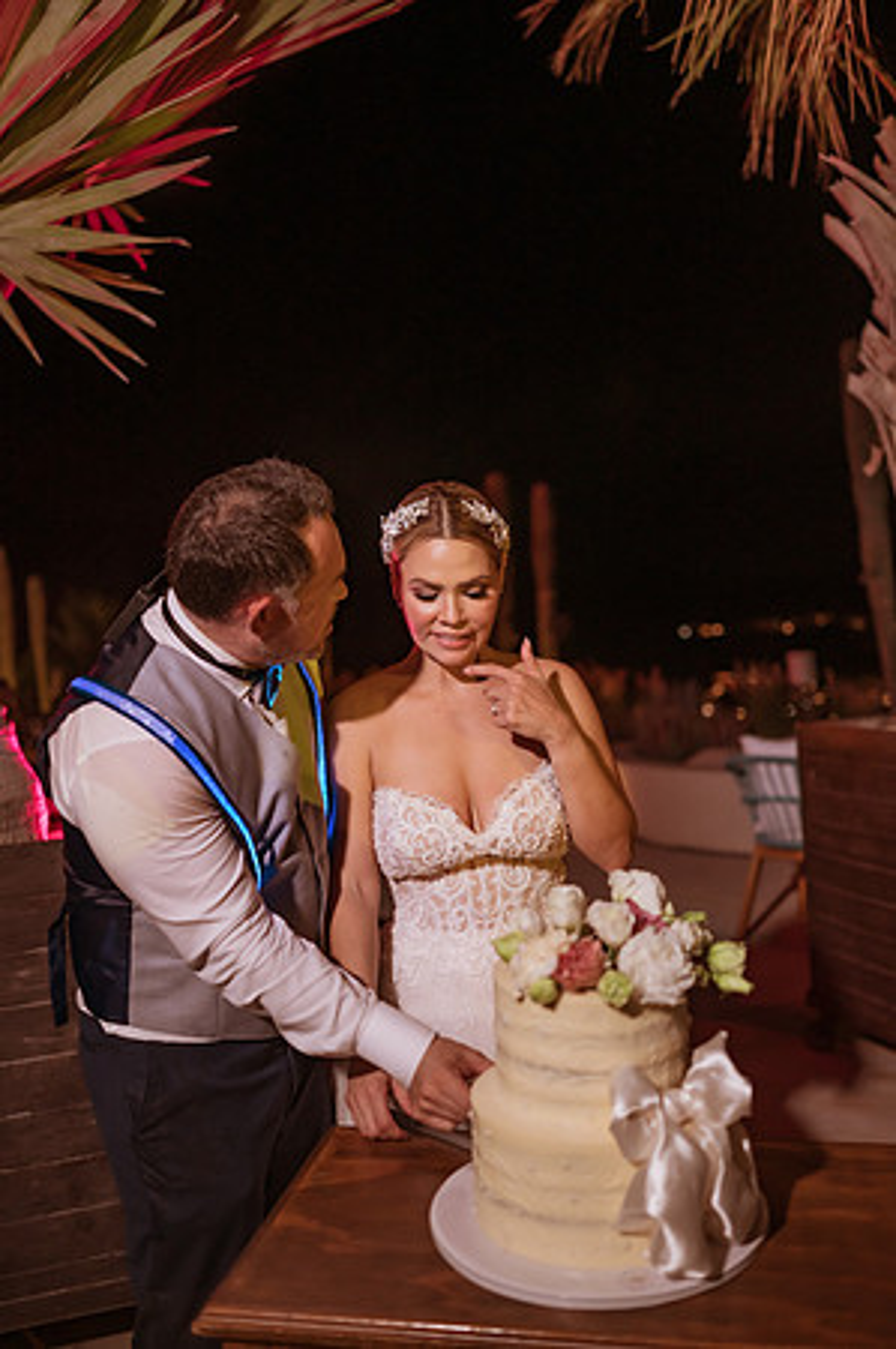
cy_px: 674
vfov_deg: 54.5
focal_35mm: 35
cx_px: 448
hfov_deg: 37.8
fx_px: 1310
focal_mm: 35
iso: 2000
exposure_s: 1/160
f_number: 1.8
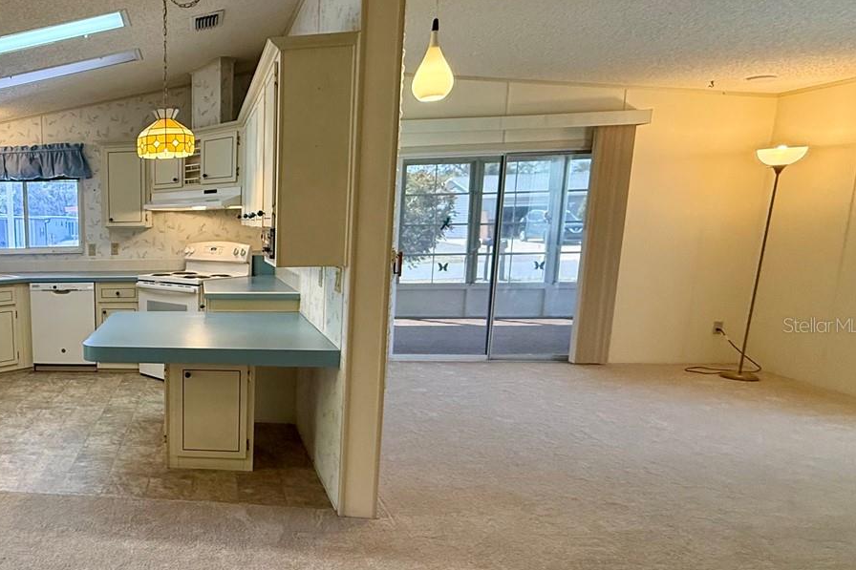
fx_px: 618
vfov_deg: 49.4
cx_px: 109
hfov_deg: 60.4
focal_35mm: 26
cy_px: 325
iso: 200
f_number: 2.2
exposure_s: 1/120
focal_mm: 2.22
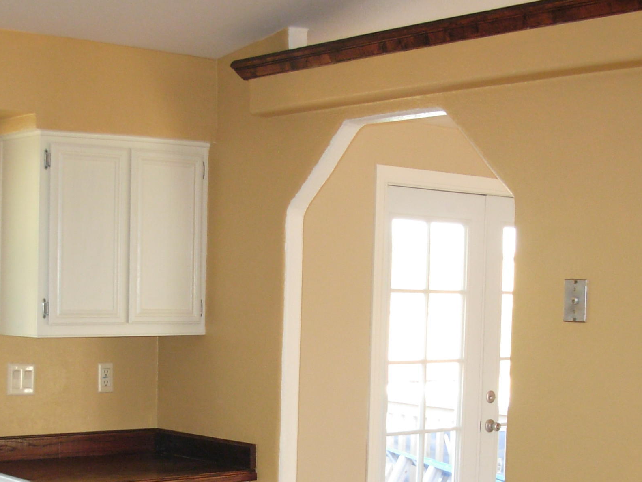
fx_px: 1336
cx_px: 260
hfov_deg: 27.0
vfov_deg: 20.2
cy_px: 388
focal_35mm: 72
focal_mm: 6.3
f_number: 2.9
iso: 158
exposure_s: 1/45.2
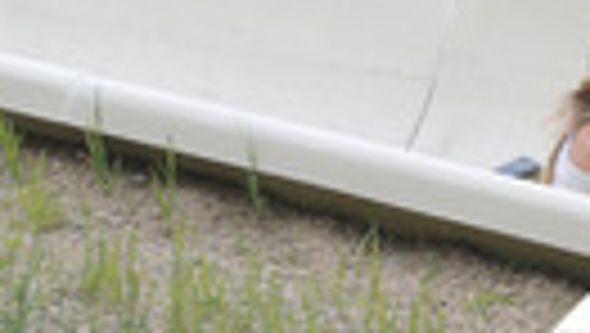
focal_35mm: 624
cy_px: 250
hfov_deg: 3.5
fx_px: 9772
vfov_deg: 2.0
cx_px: 725
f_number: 6.3
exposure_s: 1/640
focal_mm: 195
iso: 720
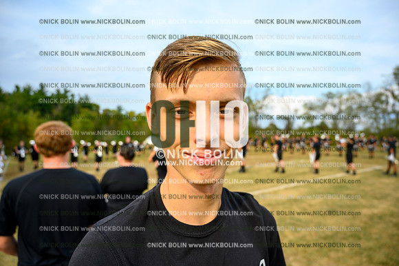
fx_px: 266
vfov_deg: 53.1
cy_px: 133
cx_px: 200
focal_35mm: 24
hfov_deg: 73.8
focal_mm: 24
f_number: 4.5
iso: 200
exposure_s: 1/800
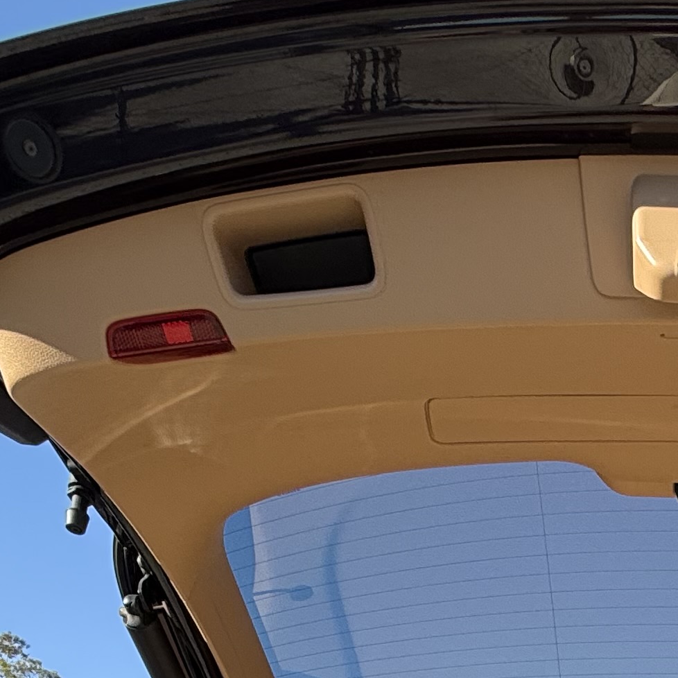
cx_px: 699
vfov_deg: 25.1
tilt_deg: -2.1
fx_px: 1130
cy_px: 1028
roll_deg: -1.5
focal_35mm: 51
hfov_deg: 30.7
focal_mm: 2.22
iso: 50
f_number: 2.2
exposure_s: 1/596
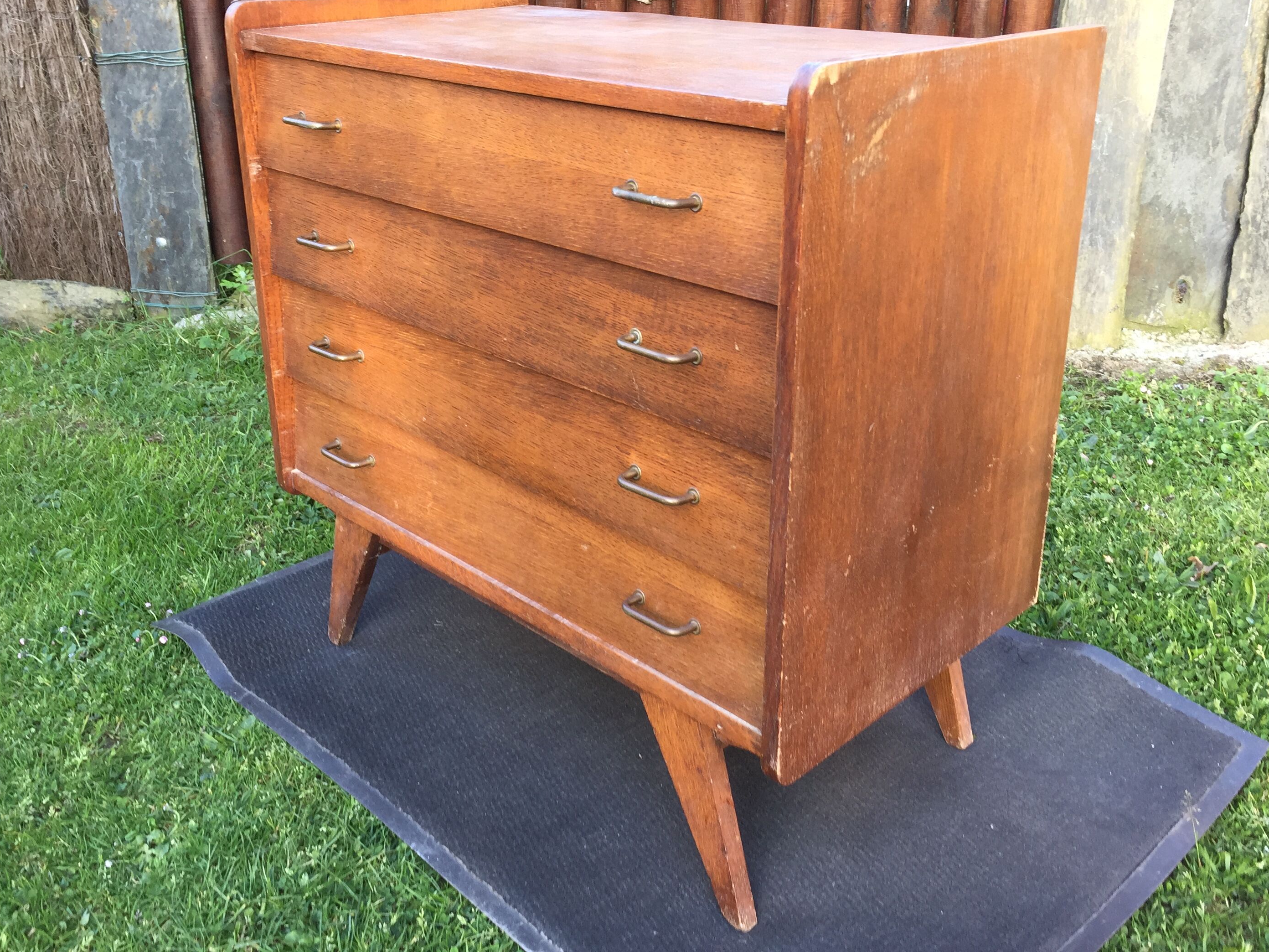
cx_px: 621
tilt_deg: -23.0
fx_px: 1246
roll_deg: -0.9
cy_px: 394
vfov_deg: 41.7
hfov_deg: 54.0
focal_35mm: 34
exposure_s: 1/50
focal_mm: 4.15
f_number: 2.2
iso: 40
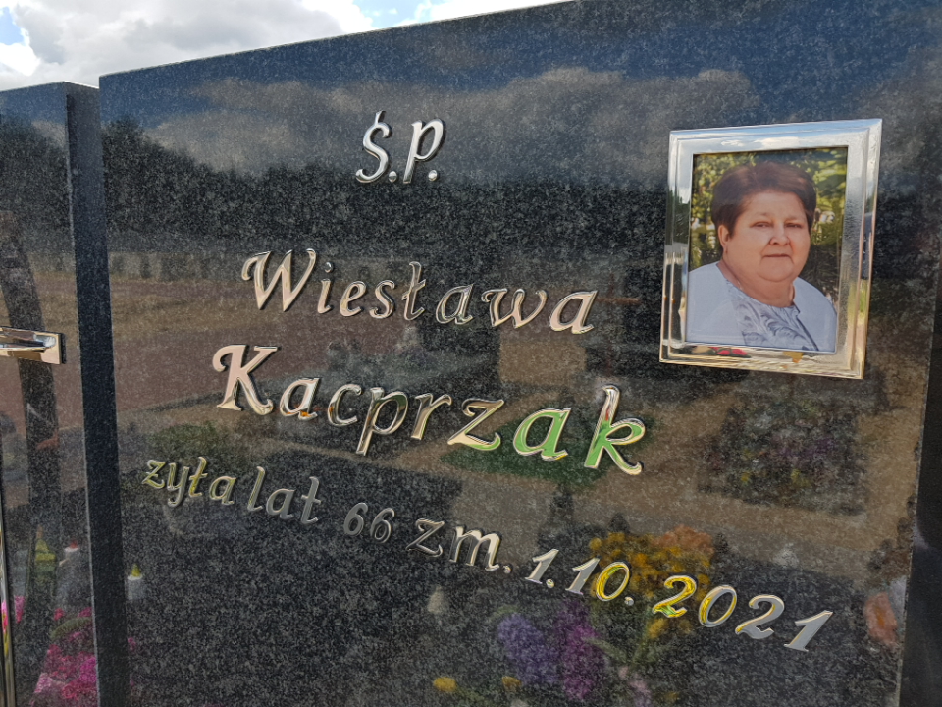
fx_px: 708
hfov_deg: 67.3
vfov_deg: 53.1
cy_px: 354
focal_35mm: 26
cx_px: 471
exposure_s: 1/1228
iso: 40
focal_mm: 4.2
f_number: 1.7
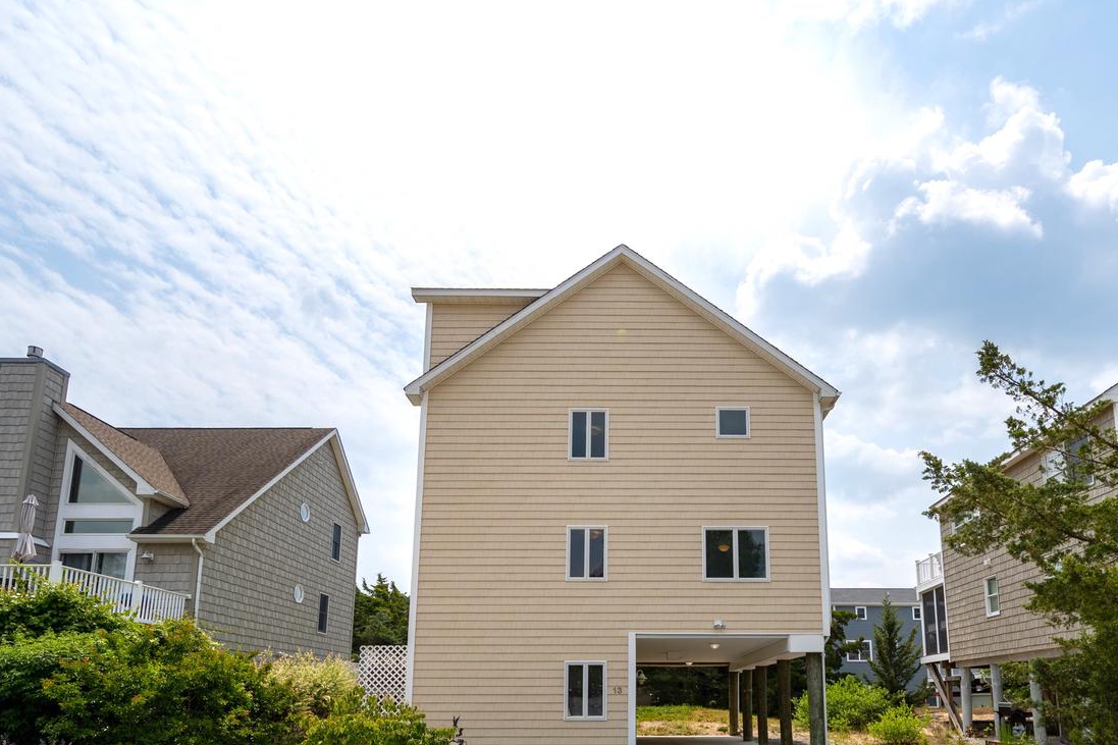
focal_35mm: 21
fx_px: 652
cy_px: 461
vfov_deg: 58.8
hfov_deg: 81.0
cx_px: 614
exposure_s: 1/1000
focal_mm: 16
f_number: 7.1
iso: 160
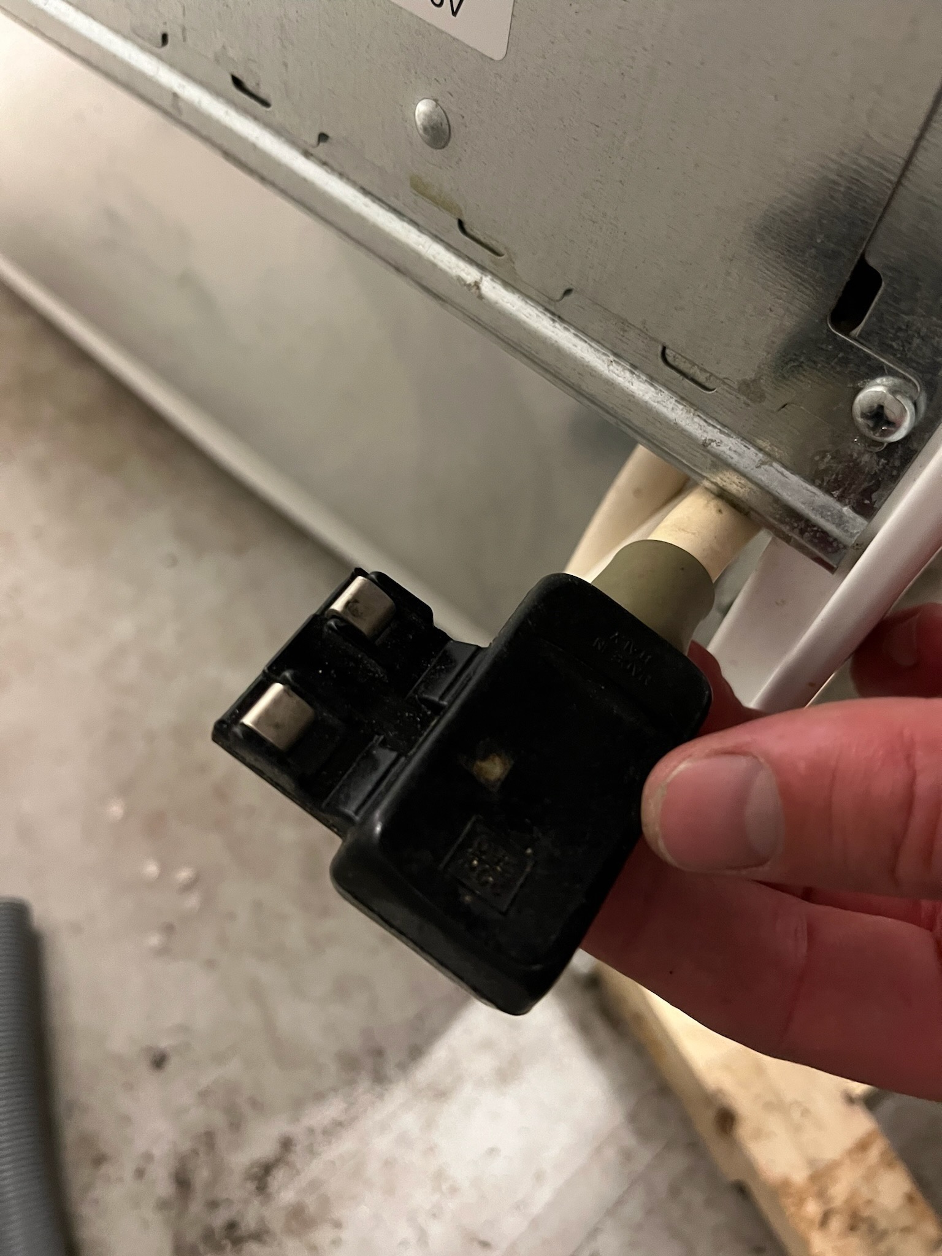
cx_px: 471
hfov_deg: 53.1
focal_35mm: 26
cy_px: 628
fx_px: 943
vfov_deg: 67.3
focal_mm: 5.1
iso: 640
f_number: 1.6
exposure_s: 1/33
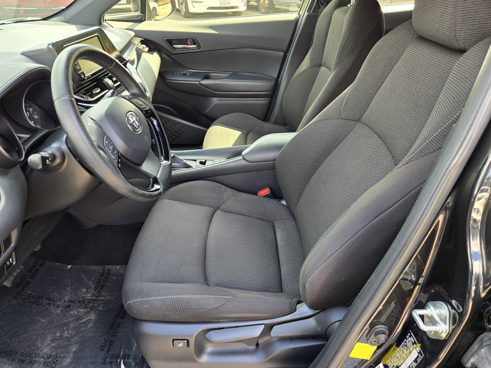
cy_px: 184
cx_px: 246
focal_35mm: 23
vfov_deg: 58.9
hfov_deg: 73.9
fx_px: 326
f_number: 1.8
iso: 100
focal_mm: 5.4
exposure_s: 1/180
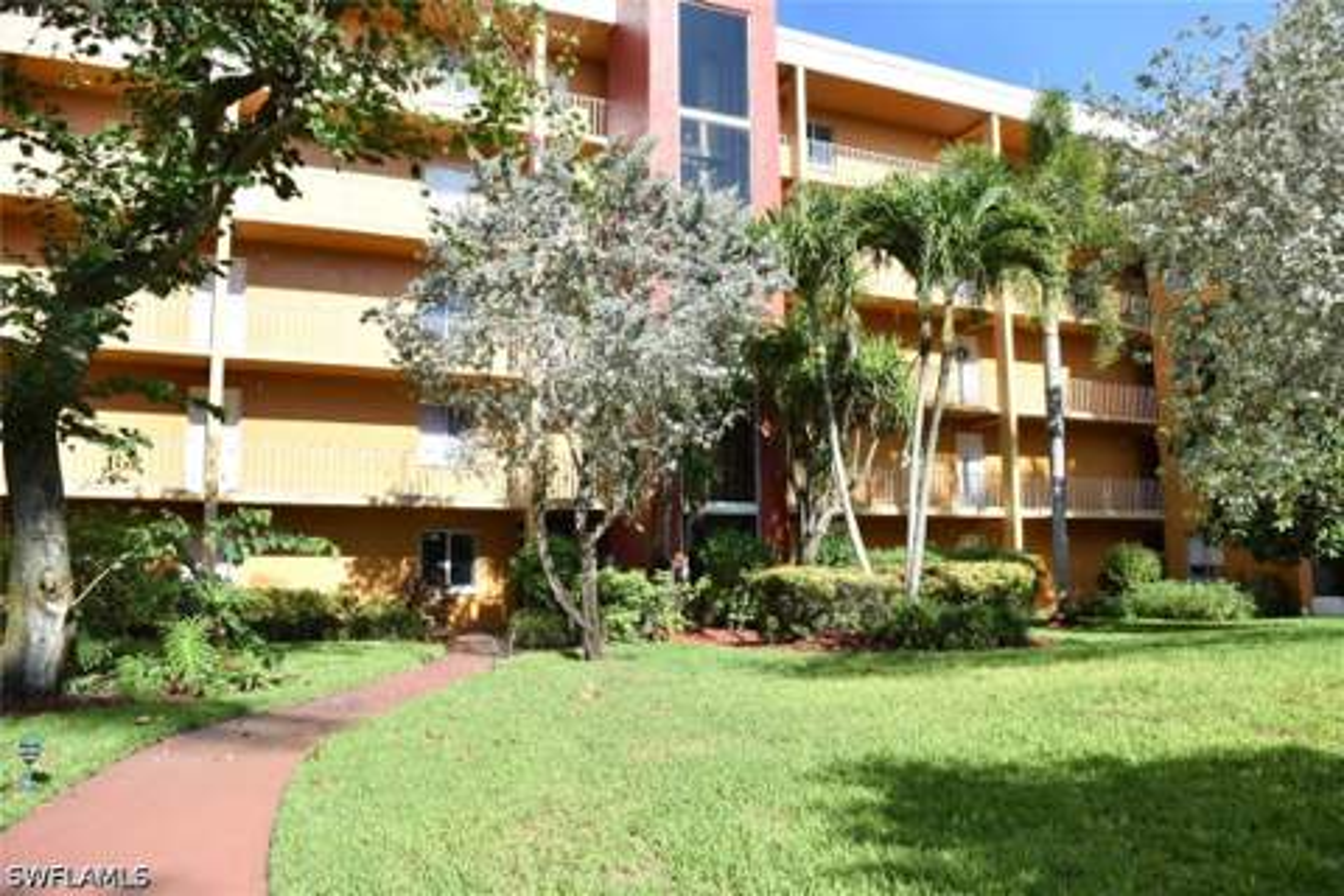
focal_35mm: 27
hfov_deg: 67.4
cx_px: 672
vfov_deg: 47.9
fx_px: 1008
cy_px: 448
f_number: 8
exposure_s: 1/640
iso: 200
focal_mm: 18
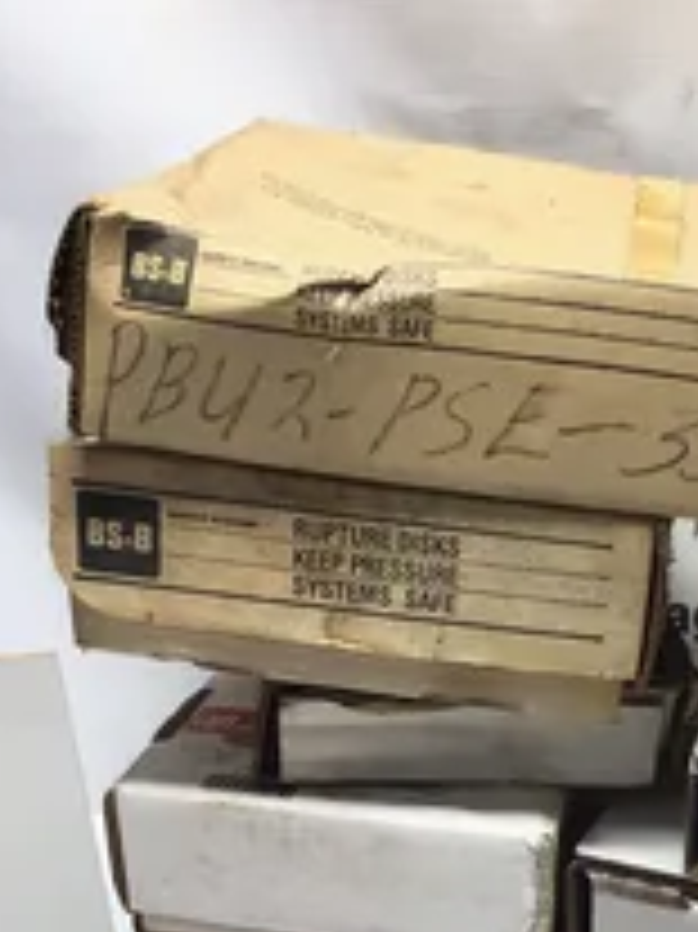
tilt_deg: -34.3
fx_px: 1615
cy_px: 896
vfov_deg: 30.3
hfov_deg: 24.0
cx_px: 567
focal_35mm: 60
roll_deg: -2.0
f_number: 2.4
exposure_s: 1/120
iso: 40
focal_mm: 3.3
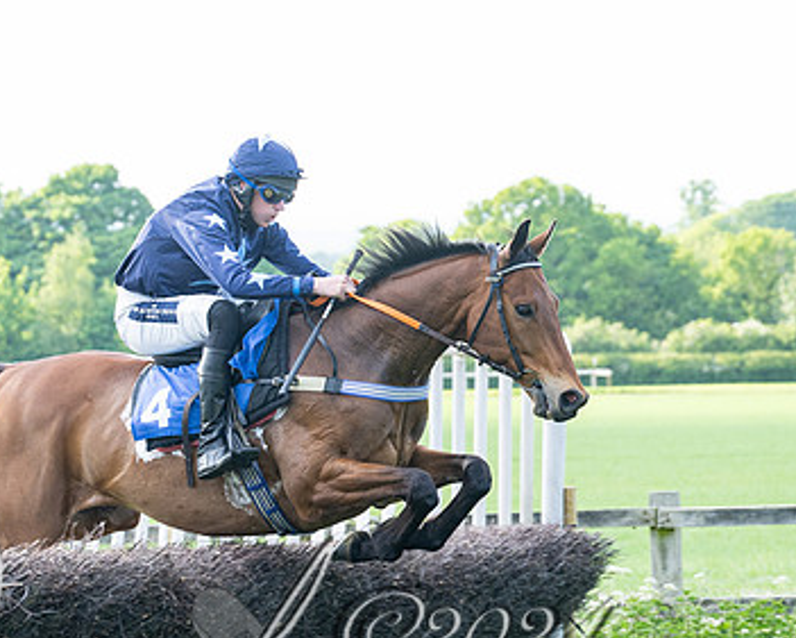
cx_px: 260
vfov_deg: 7.9
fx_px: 4619
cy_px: 479
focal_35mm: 196
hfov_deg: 9.8
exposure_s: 1/800
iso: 400
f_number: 4
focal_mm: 75
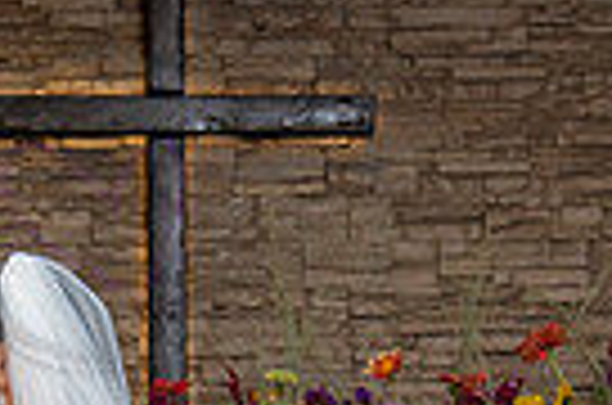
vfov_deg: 5.3
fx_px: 4291
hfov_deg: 8.1
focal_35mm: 253
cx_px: 120
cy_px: 728
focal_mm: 56
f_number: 8
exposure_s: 1/200
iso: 400
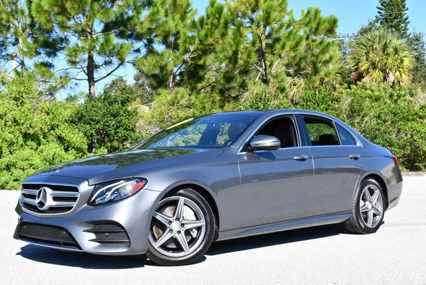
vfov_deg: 26.0
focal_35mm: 52
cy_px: 142
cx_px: 213
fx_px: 616
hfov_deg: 38.2
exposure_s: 1/250
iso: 180
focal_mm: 26
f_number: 8
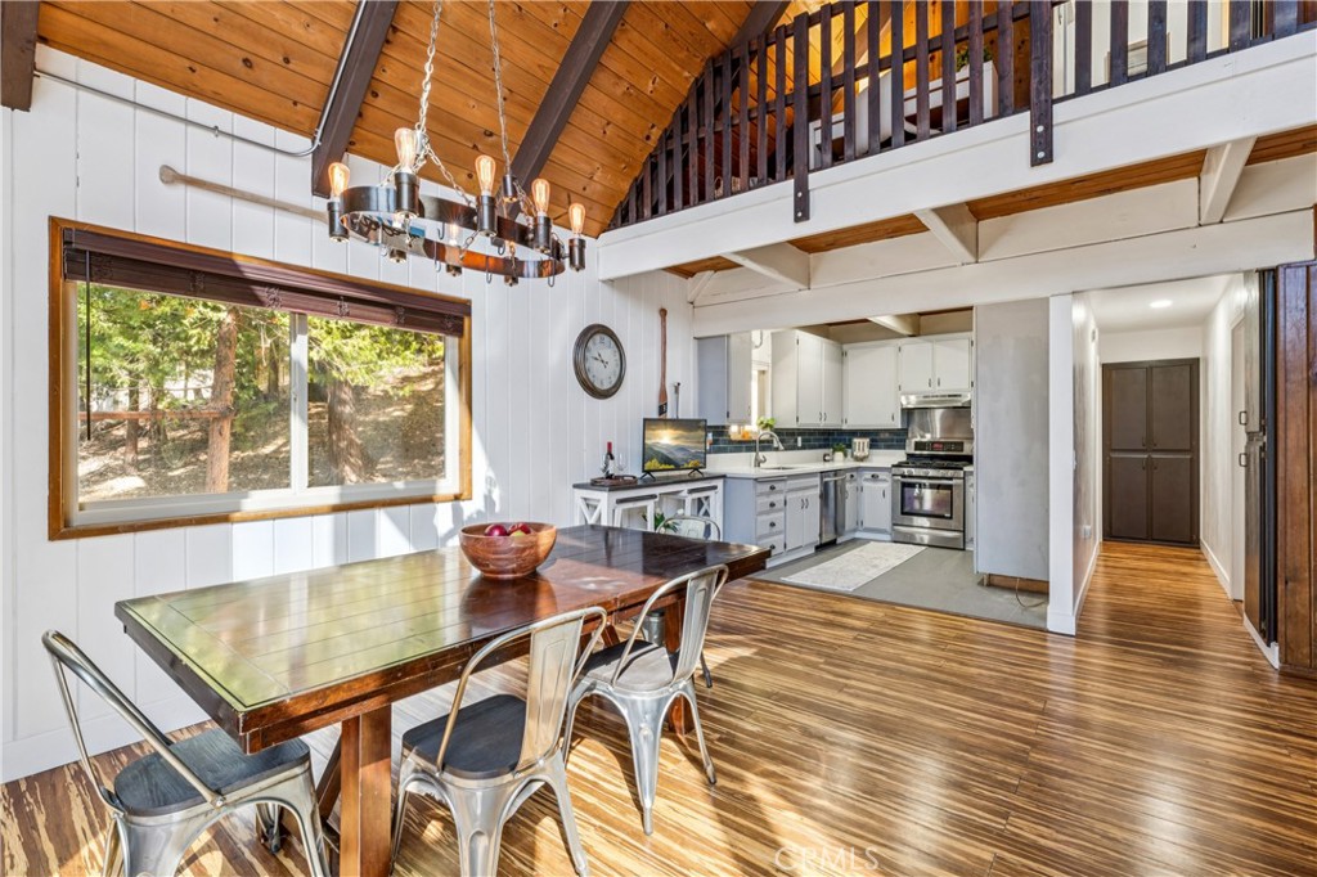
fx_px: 592
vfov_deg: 73.0
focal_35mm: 16
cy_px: 438
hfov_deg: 96.0
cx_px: 658
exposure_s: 1/1.67
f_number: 13
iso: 100
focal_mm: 16.2
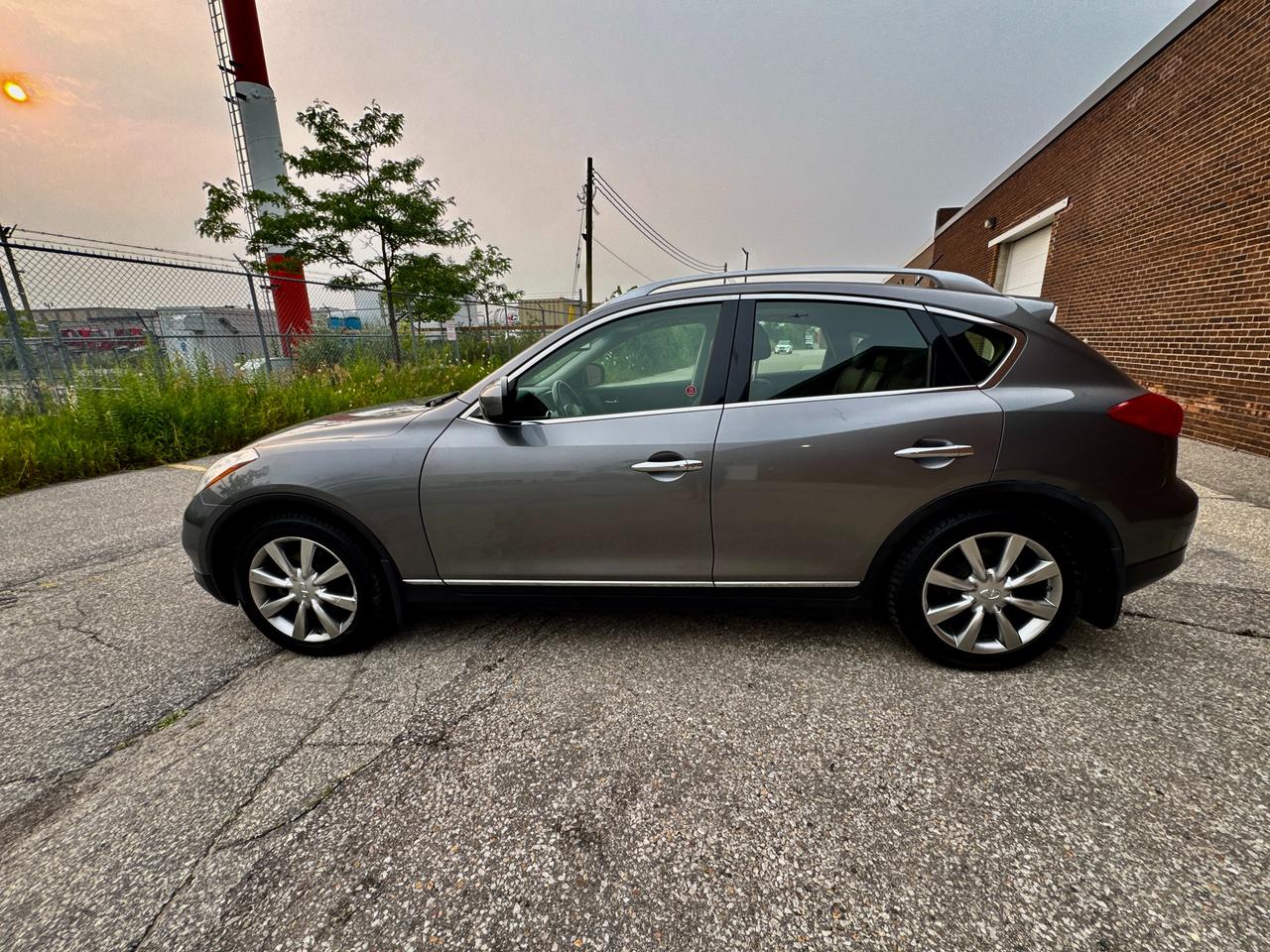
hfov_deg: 102.1
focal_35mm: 14
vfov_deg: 85.7
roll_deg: +1.8
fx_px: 514
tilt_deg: -17.1
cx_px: 635
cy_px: 476
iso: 40
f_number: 2.2
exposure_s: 1/223
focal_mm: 2.22
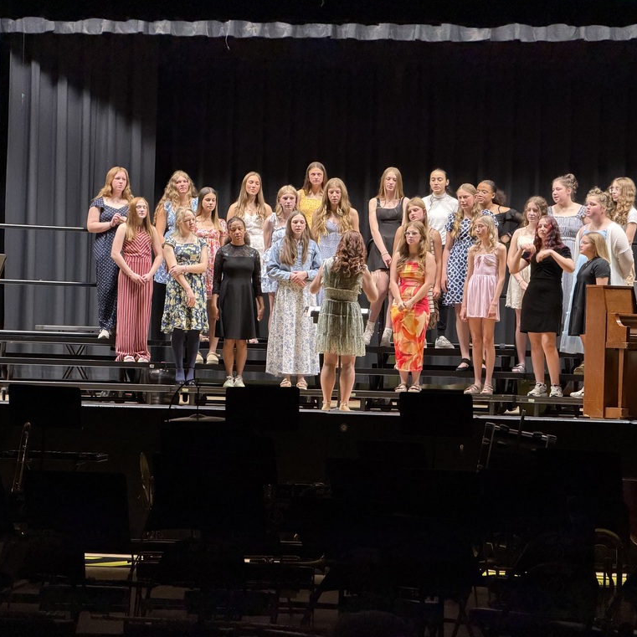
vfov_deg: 14.7
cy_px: 316
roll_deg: -1.5
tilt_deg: -0.6
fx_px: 2478
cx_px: 316
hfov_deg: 14.7
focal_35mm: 119
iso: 500
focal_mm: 16.89
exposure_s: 1/60
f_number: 2.8
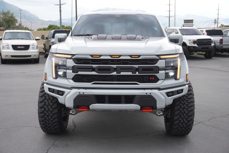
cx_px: 114
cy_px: 76
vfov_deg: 29.9
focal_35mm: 45
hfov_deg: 43.6
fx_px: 286
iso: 100
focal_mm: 30
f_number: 5.6
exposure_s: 1/80
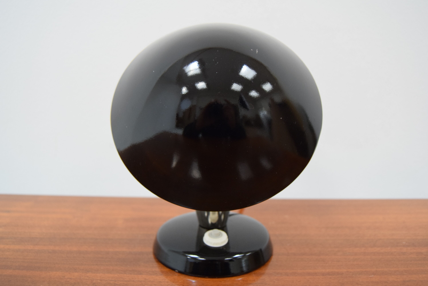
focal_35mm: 33
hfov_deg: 57.2
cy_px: 143
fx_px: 393
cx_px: 214
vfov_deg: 40.0
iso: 1600
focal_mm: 22
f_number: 4.5
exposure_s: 1/80
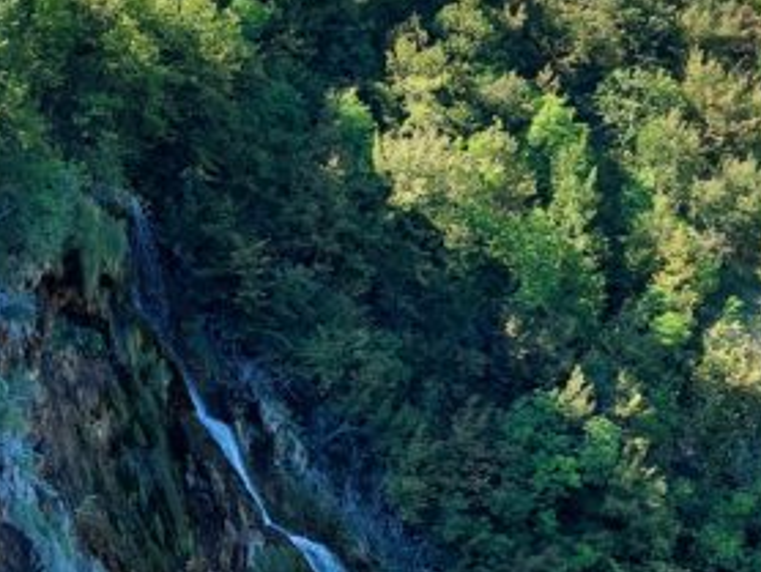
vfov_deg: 20.9
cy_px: 501
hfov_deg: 28.0
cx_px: 271
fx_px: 1518
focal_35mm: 69
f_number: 1.8
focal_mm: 5.23
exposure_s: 1/524
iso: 40
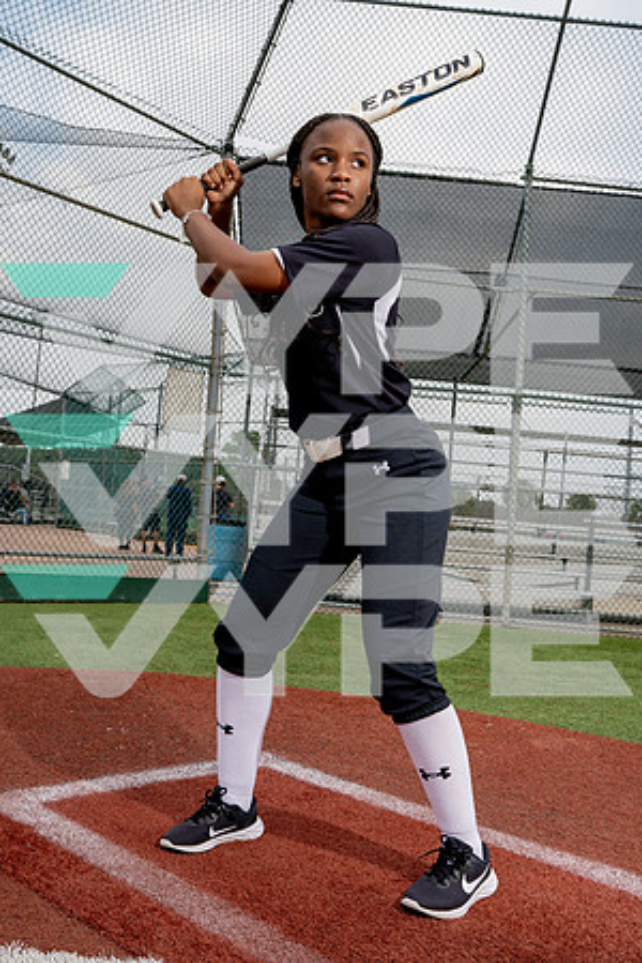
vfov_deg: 54.4
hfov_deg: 37.9
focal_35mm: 35
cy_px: 482
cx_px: 321
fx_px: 936
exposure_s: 1/250
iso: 125
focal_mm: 35
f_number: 8
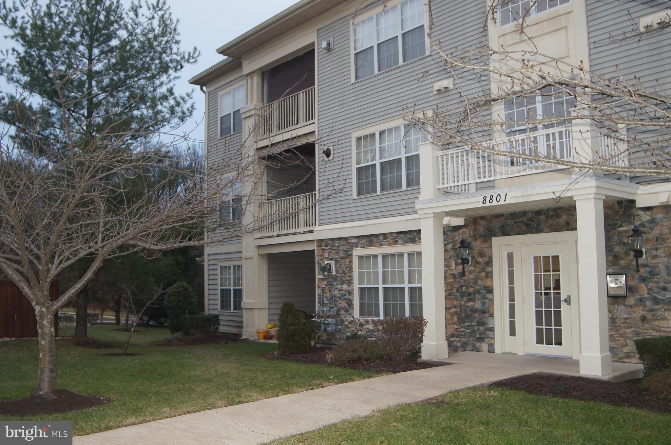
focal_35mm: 33
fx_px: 614
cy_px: 222
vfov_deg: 39.9
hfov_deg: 57.3
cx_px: 336
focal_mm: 22
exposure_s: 1/60
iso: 800
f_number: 4
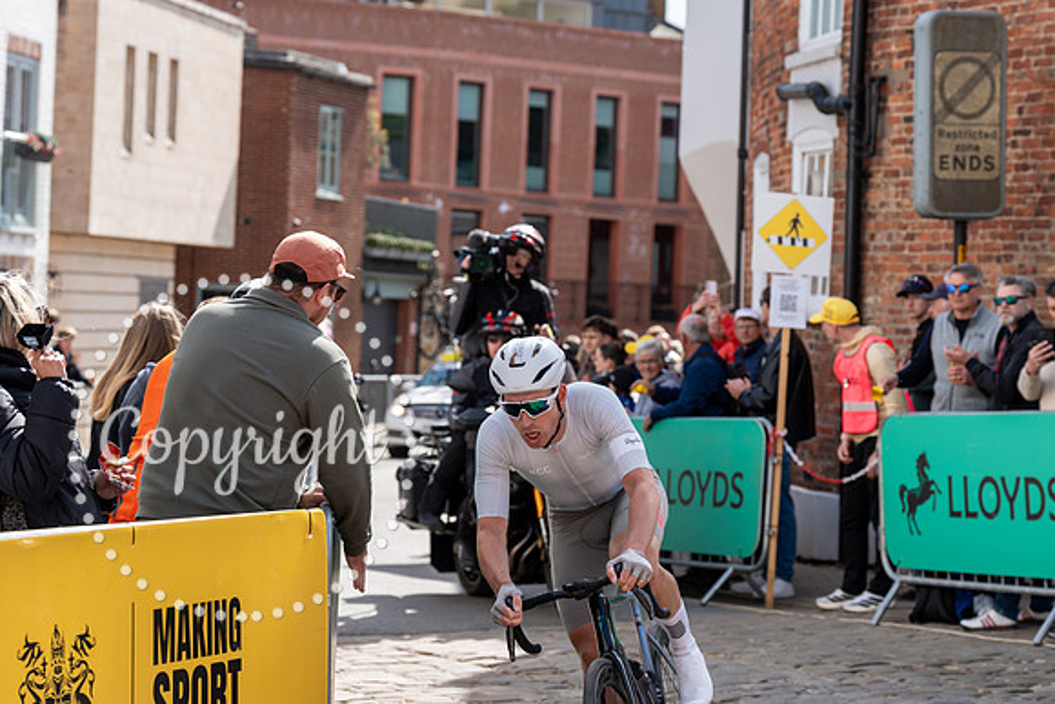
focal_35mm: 102
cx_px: 528
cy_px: 352
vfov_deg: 13.4
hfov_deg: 20.0
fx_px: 2990
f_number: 5
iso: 400
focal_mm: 102
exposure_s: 1/1000
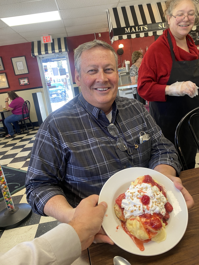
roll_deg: +9.8
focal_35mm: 26
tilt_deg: -11.9
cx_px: 100
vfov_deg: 67.3
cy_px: 132
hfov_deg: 53.1
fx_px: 199
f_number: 1.8
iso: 80
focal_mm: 4.25
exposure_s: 1/60
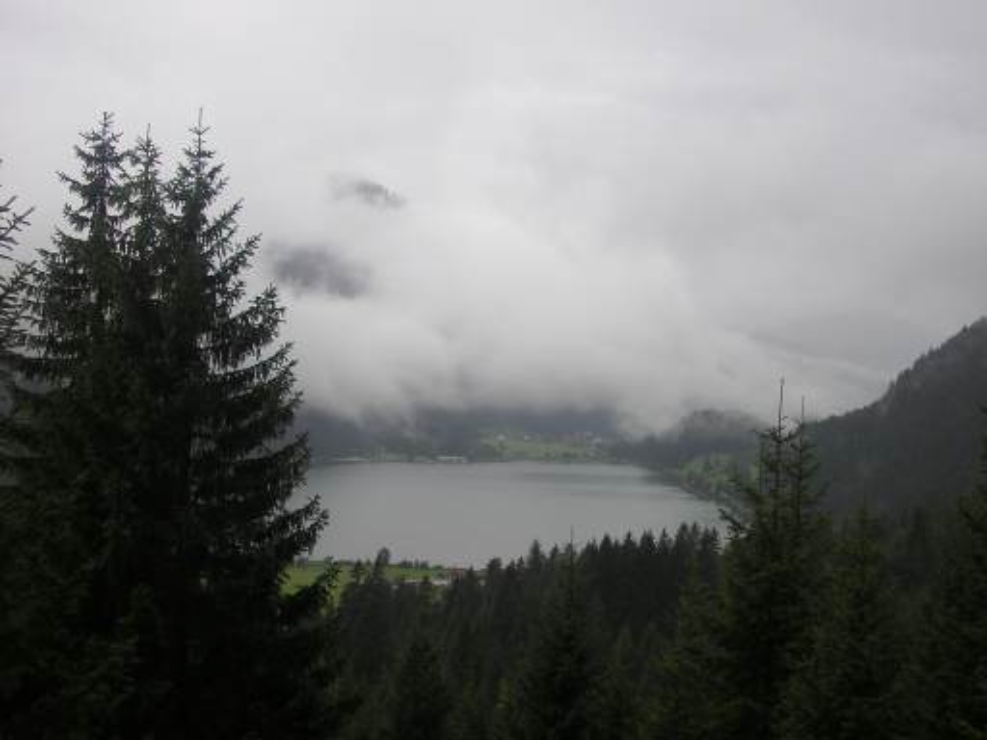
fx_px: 1568
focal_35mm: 55
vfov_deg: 26.6
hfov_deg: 34.9
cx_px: 494
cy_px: 370
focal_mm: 8.4
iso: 50
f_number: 3.4
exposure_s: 1/248
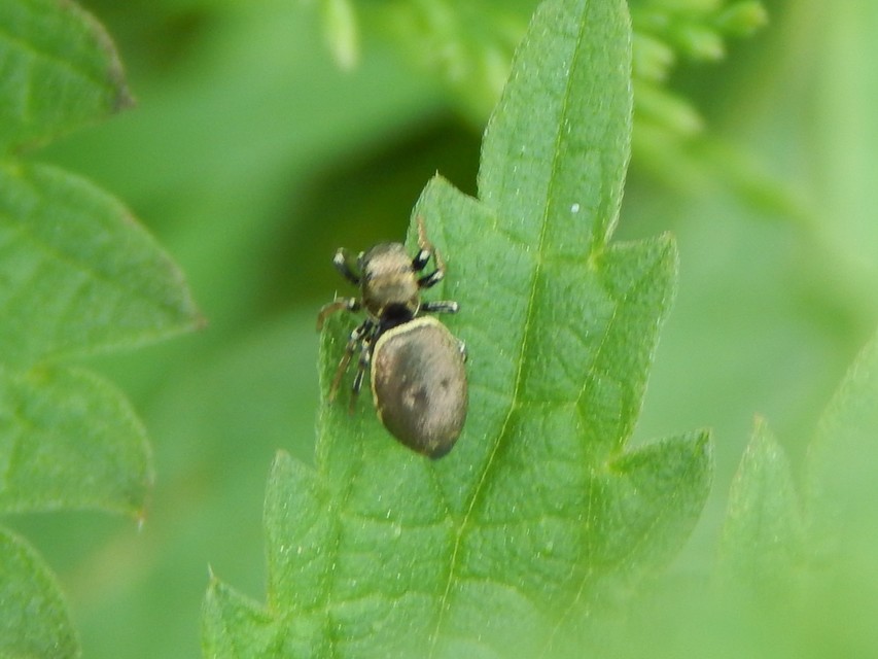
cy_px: 330
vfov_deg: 8.2
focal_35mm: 182
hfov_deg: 10.9
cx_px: 439
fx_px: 4617
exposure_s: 1/60
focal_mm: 32.8
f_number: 5.3
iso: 125
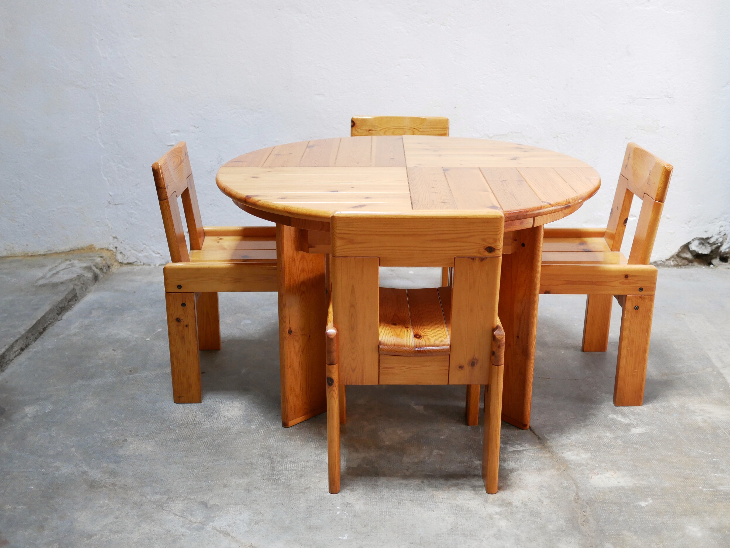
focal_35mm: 40
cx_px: 365
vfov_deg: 36.0
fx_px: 844
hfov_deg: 46.8
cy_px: 274
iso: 800
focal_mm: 20
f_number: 1.7
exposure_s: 1/60
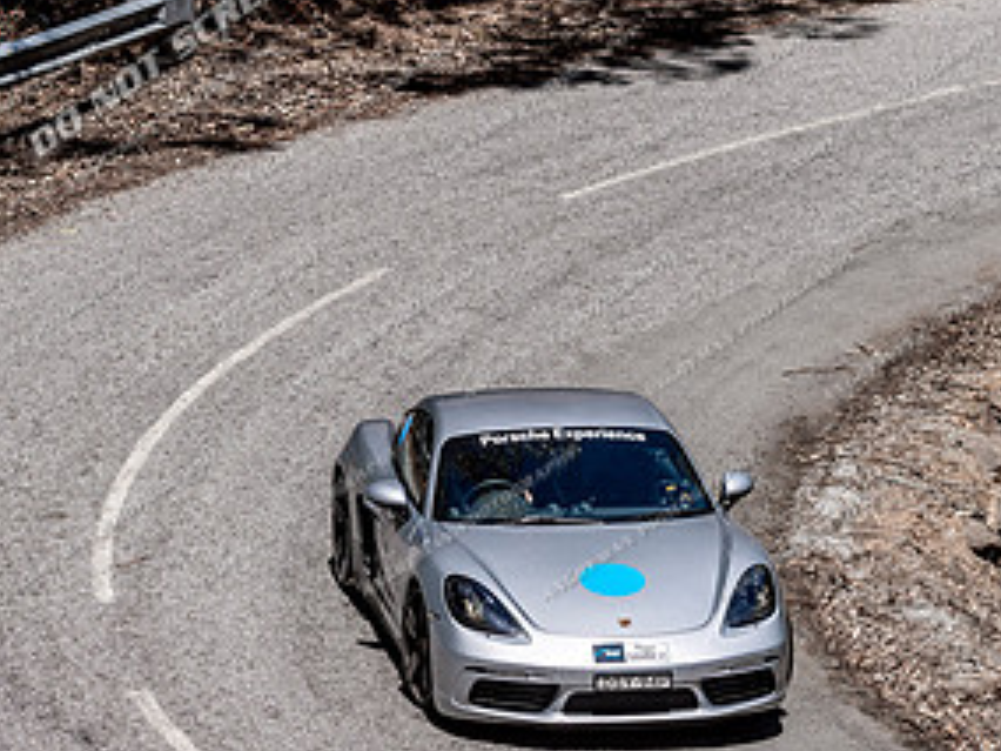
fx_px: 6073
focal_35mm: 210
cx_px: 518
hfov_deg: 9.4
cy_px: 229
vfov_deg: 7.1
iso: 100
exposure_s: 1/1000
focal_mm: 92
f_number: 5
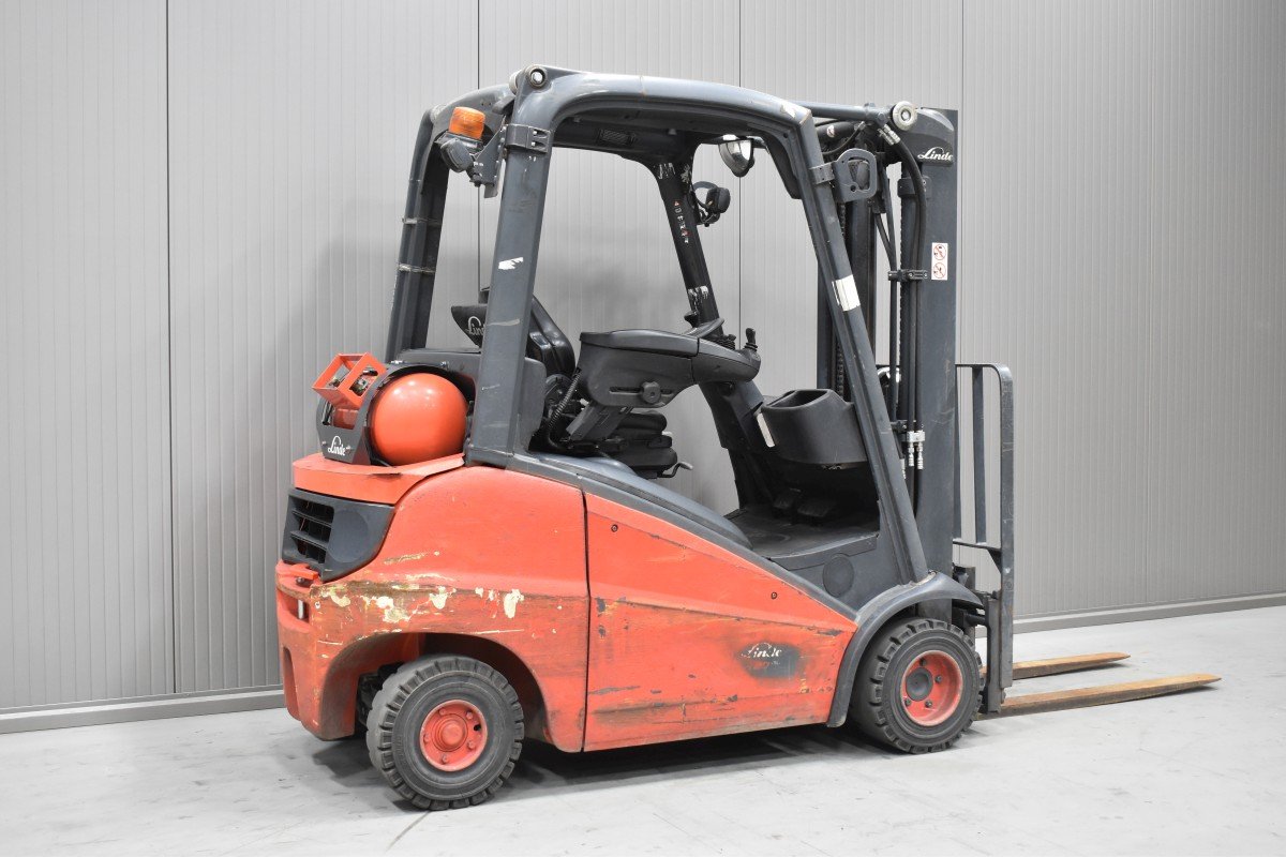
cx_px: 643
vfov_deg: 30.8
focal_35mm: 44
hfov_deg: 45.0
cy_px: 428
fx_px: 1554
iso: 1250
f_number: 5
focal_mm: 29
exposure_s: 1/25
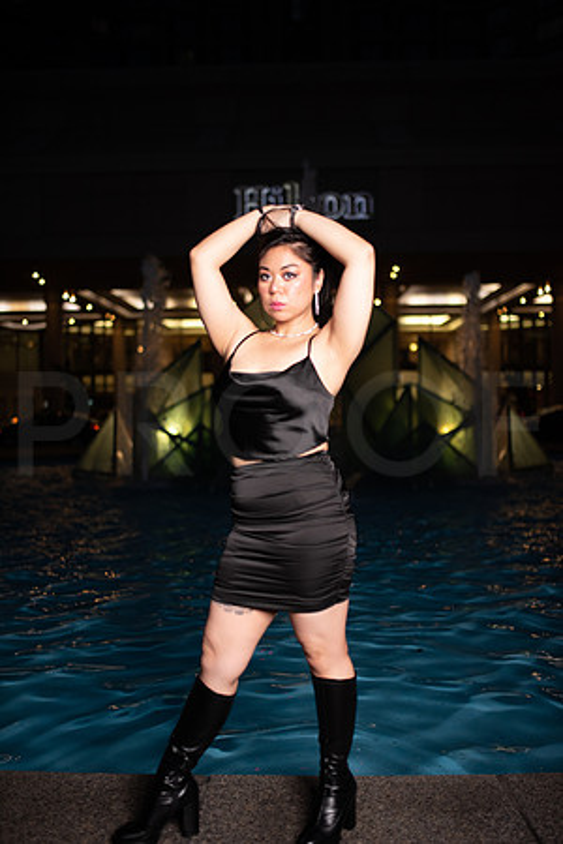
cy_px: 422
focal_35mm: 35
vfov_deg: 54.4
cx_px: 282
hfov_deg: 37.9
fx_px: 821
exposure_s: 1/640
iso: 800
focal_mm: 35
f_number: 1.4
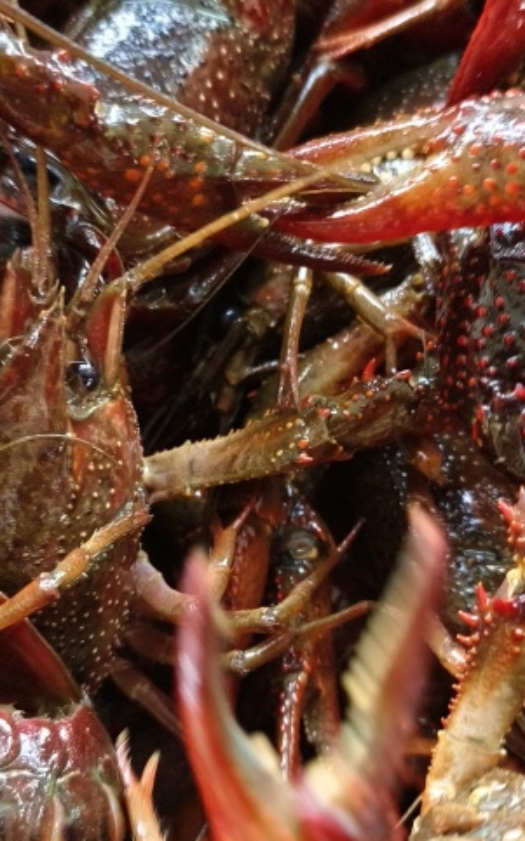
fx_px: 1237
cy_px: 470
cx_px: 260
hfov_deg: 24.0
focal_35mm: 54
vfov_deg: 37.5
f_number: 1.75
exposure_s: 1/80.4
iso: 71
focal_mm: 5.5
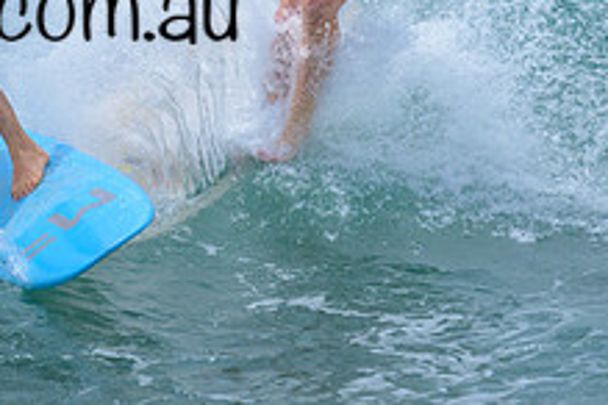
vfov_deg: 0.5
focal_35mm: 2915
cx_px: 247
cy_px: -66
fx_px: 49227
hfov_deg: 0.7
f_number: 6.3
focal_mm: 800
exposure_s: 1/3200
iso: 280
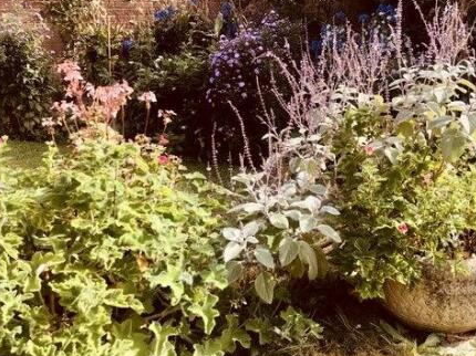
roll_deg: +1.3
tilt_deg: -14.1
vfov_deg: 37.5
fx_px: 522
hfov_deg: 48.6
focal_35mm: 38
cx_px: 295
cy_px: 141
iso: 20
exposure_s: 1/857
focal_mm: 4
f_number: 1.8
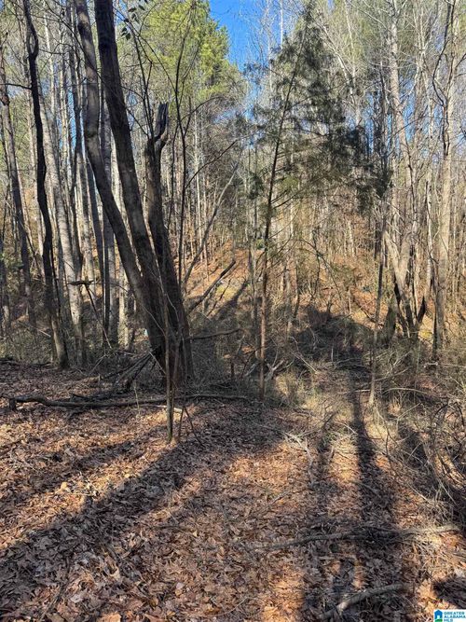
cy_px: 311
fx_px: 431
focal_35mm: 24
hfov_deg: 56.8
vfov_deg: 71.6
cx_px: 233
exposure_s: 1/593
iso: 80
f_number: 1.78
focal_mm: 6.76
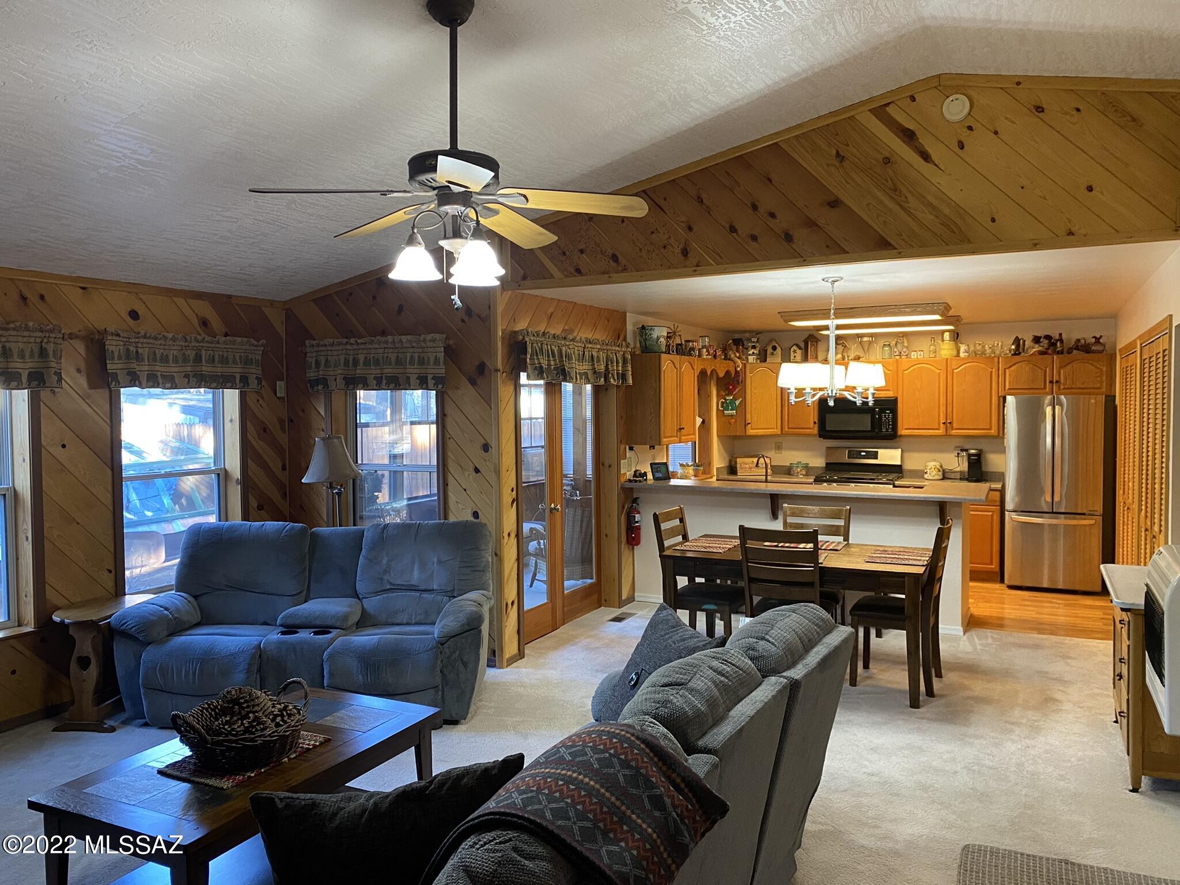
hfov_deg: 67.3
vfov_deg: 53.1
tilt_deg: -2.8
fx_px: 886
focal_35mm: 26
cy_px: 442
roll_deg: +1.0
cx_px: 590
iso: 320
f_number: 1.8
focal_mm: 4.25
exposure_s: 1/60
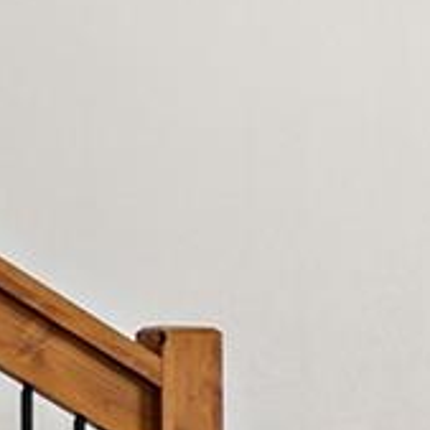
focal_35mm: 179
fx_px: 2516
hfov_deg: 7.5
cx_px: 1612
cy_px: 402
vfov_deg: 9.7
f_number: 8
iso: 320
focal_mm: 22
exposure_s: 1/10
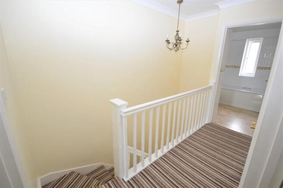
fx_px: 118
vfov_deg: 77.2
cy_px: 94
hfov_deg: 100.4
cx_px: 142
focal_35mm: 15
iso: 400
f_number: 4
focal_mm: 10
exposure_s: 1/60
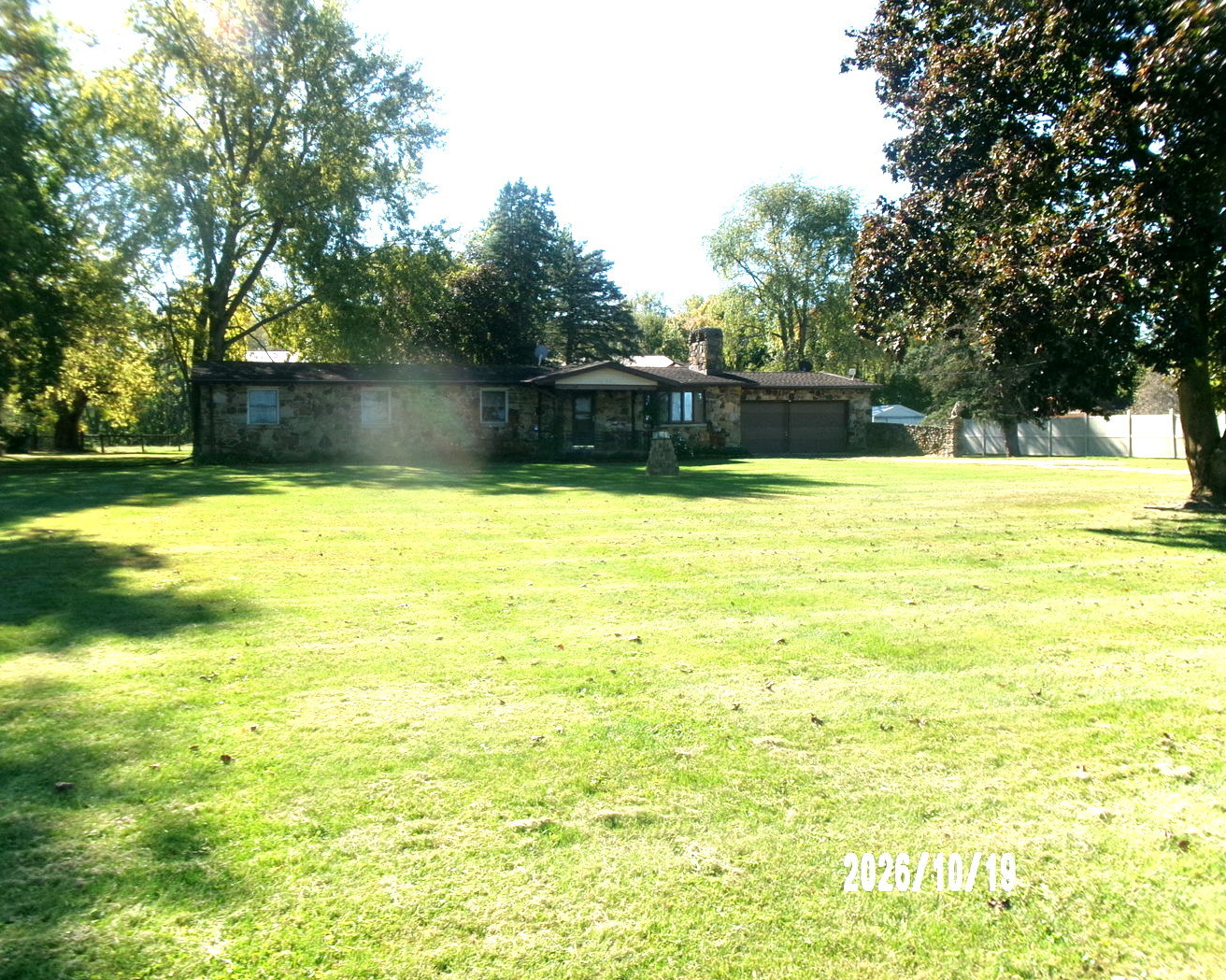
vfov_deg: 48.5
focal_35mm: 30
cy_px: 479
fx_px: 1088
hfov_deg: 58.7
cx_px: 554
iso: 100
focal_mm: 5.1
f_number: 10.8
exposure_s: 1/70
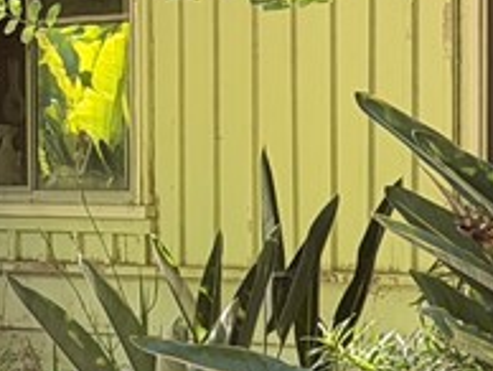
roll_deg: -0.2
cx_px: 676
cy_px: 612
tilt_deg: -7.0
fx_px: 3608
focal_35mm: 253
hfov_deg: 7.7
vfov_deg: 5.8
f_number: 1.78
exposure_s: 1/192
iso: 64
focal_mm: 6.76
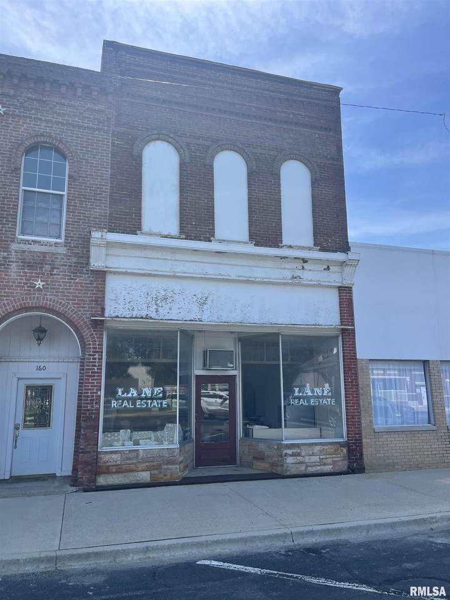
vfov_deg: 67.3
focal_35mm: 26
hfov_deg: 53.1
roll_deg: +1.1
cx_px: 225
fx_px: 451
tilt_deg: +11.3
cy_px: 300
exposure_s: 1/2062
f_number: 1.6
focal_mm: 5.1
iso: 50
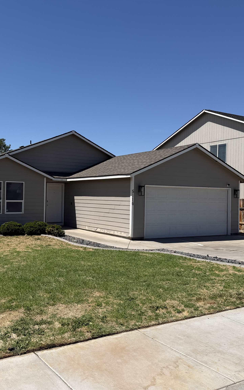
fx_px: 362
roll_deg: -2.3
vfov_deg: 56.7
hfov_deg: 37.1
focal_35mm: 34
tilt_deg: +2.8
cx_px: 92
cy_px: 195
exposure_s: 1/6173
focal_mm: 6.76
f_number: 1.78
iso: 80
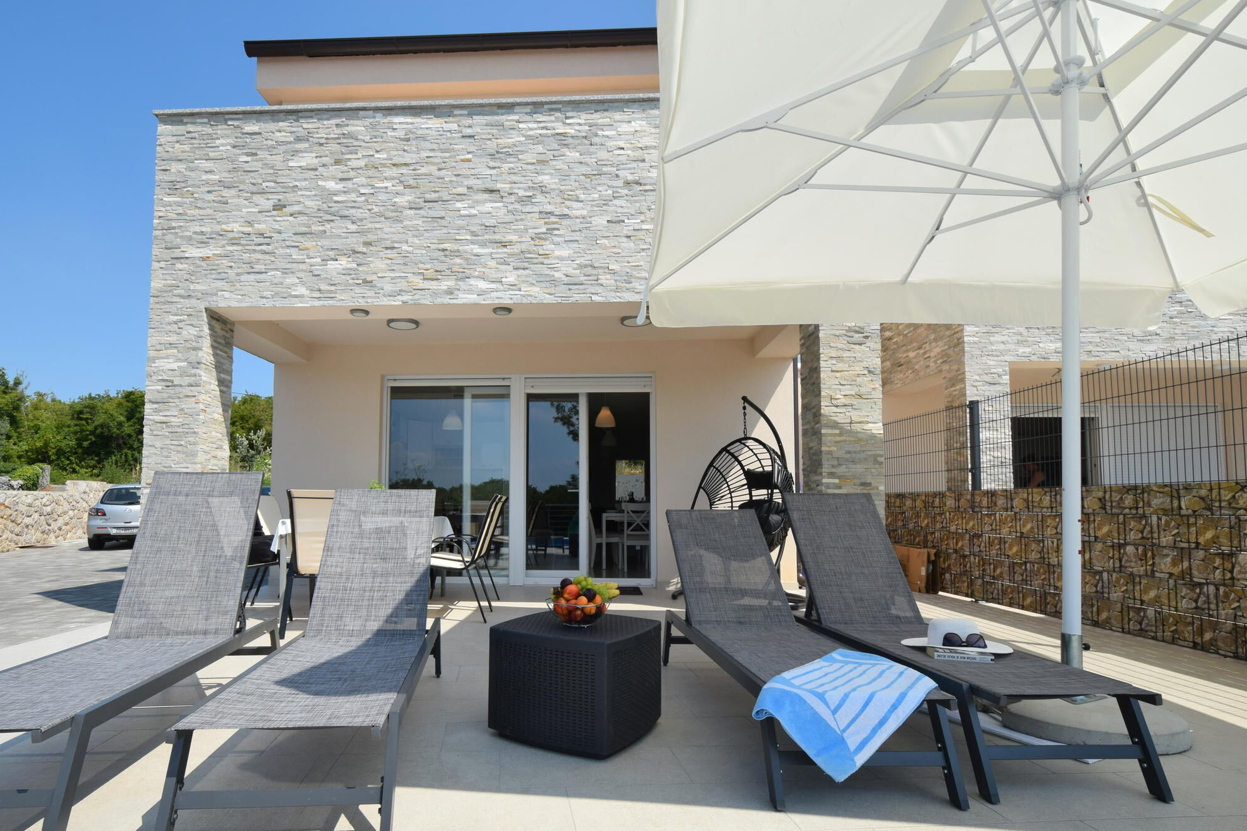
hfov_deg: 89.6
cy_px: 446
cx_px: 545
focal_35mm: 18
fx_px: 623
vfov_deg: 67.3
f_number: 9
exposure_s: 1/320
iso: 200
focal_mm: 10
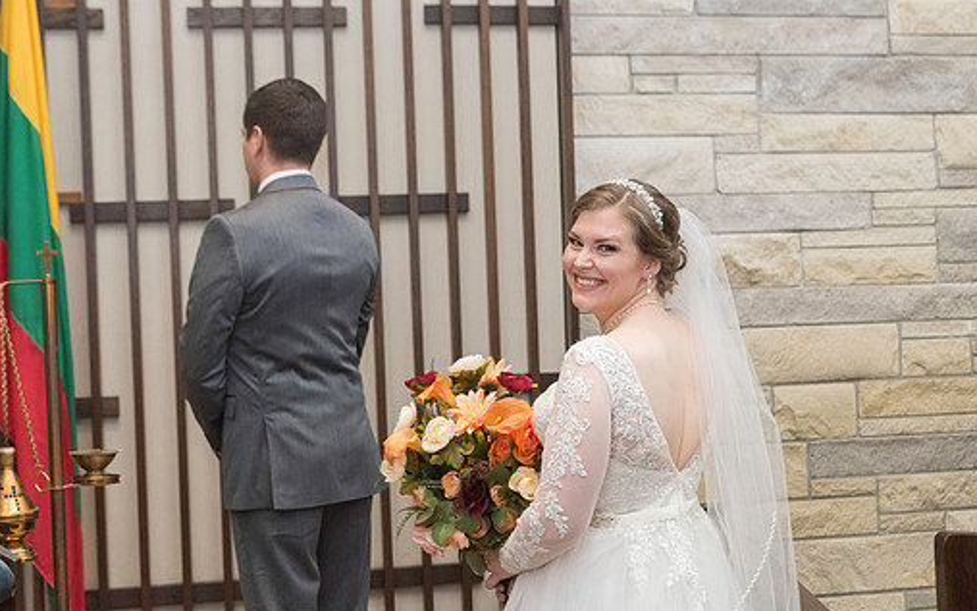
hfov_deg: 36.2
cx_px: 534
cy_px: 325
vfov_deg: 23.1
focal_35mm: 56
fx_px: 1491
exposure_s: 1/160
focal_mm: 48
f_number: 4.5
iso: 1250
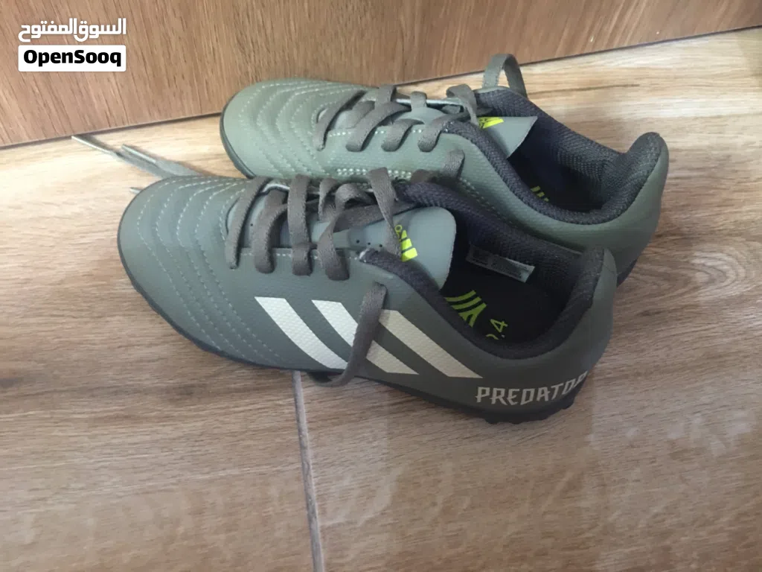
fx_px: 638
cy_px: 286
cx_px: 381
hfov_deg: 61.7
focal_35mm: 29
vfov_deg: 48.2
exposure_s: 1/4
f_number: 2.2
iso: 100
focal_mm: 4.15
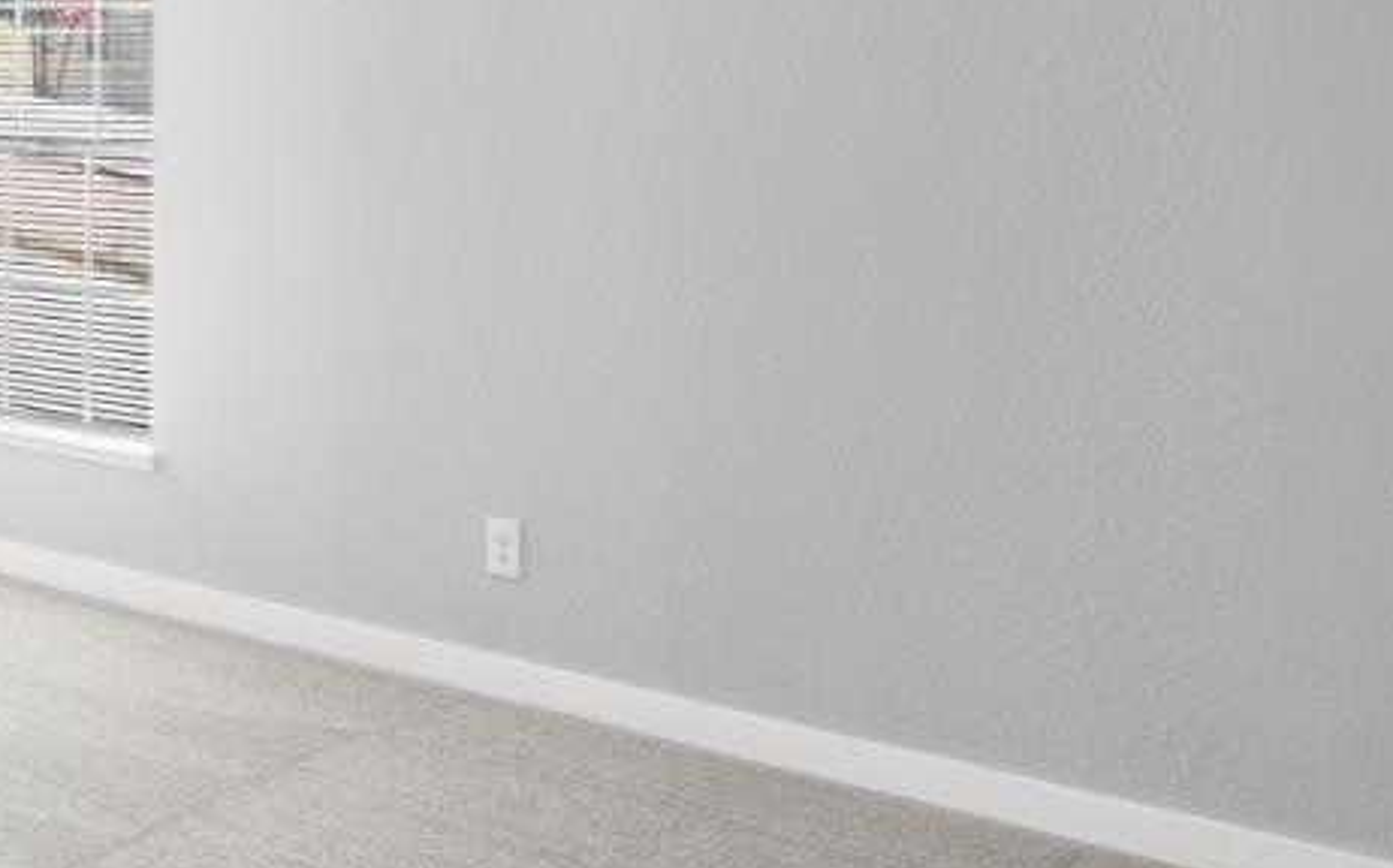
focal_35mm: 53
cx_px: 124
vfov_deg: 23.8
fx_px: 2011
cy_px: 121
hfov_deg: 35.8
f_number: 4.5
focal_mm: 16
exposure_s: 1/20
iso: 160
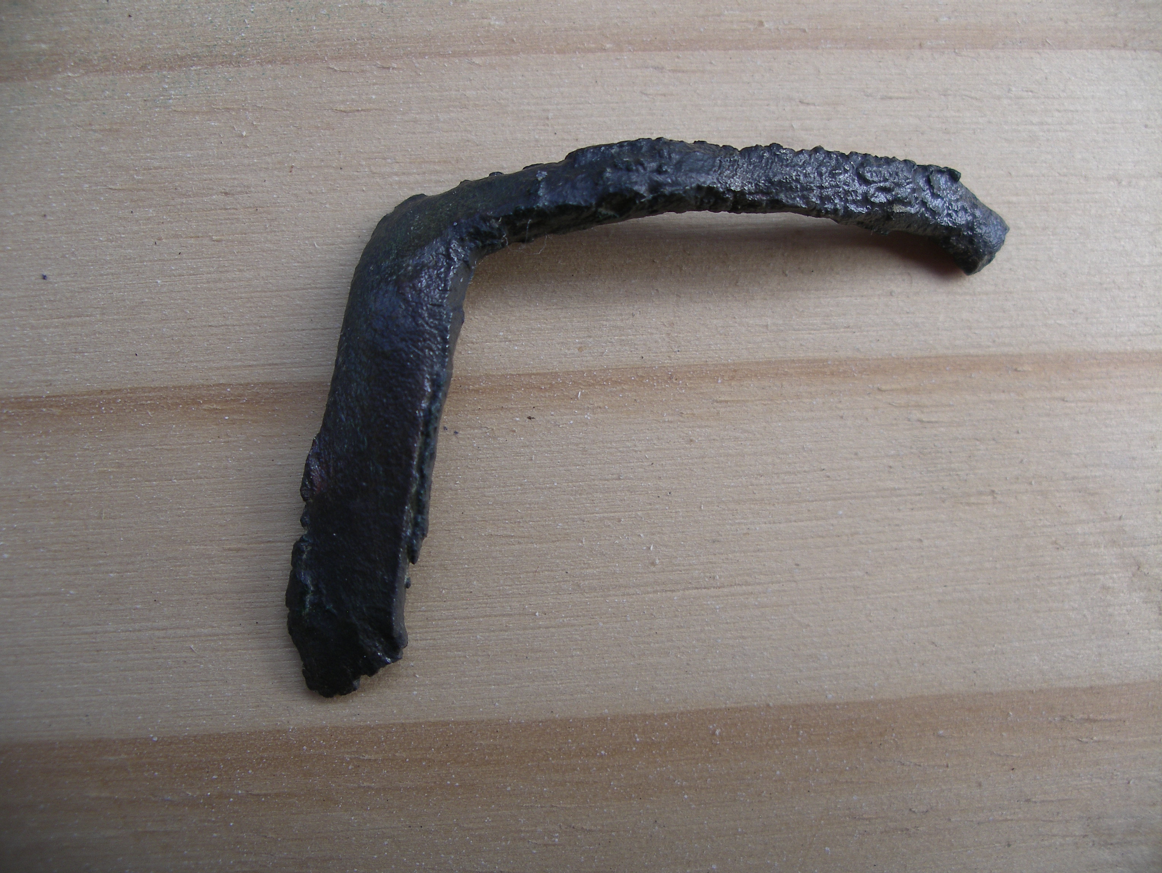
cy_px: 436
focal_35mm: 37
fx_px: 1243
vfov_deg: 38.7
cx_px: 581
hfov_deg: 50.1
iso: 80
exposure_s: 1/160
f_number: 3.2
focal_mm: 7.8
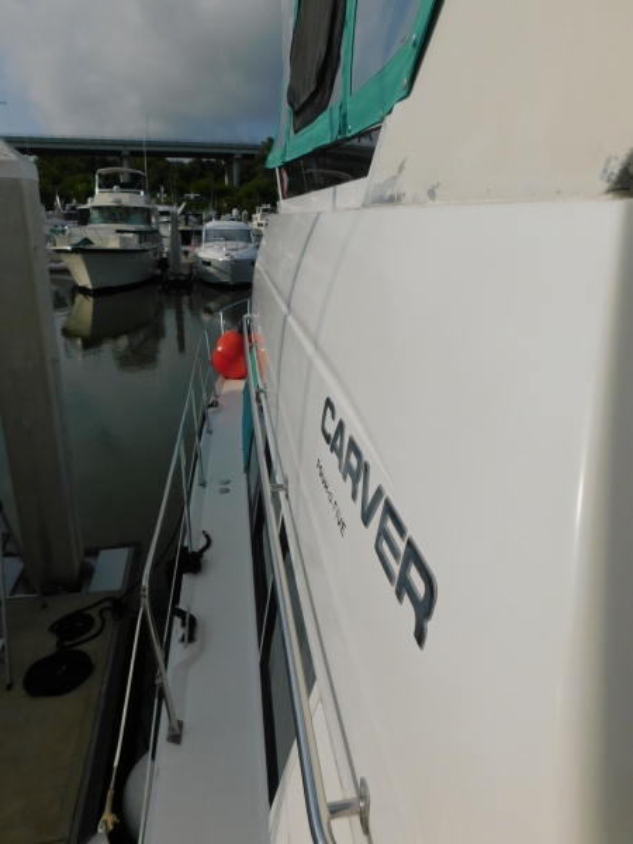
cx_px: 316
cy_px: 422
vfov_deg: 73.9
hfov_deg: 58.9
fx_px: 561
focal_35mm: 23
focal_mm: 4
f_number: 6
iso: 125
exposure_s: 1/1500
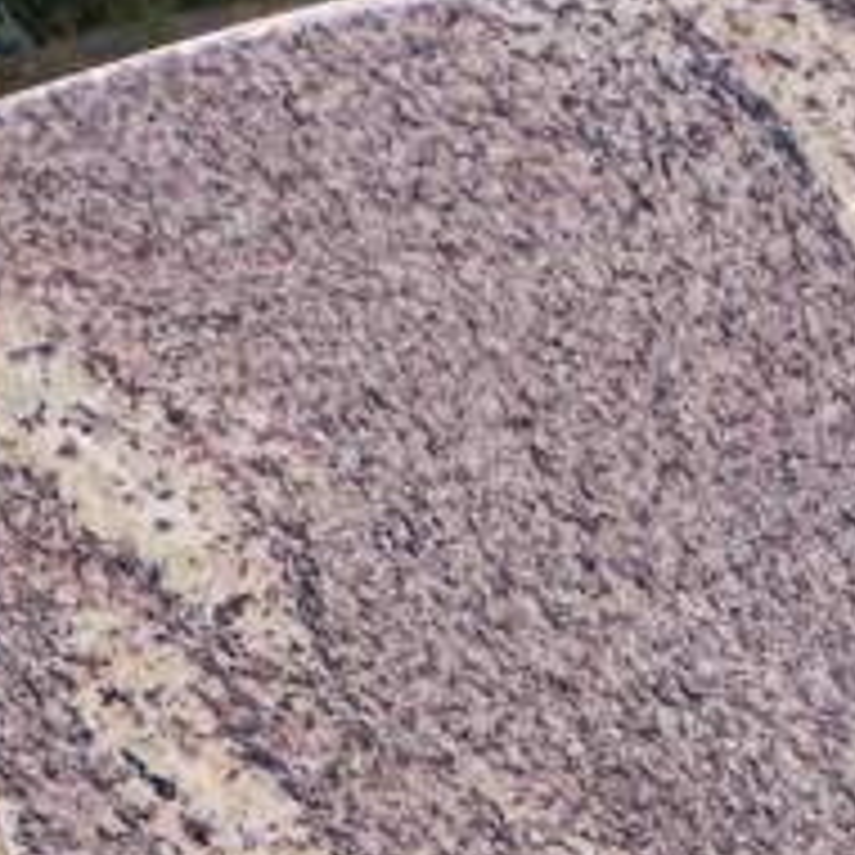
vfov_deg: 6.1
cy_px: 1487
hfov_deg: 6.2
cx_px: 810
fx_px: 7824
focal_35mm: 280
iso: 80
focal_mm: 13.7
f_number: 3.2
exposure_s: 1/80
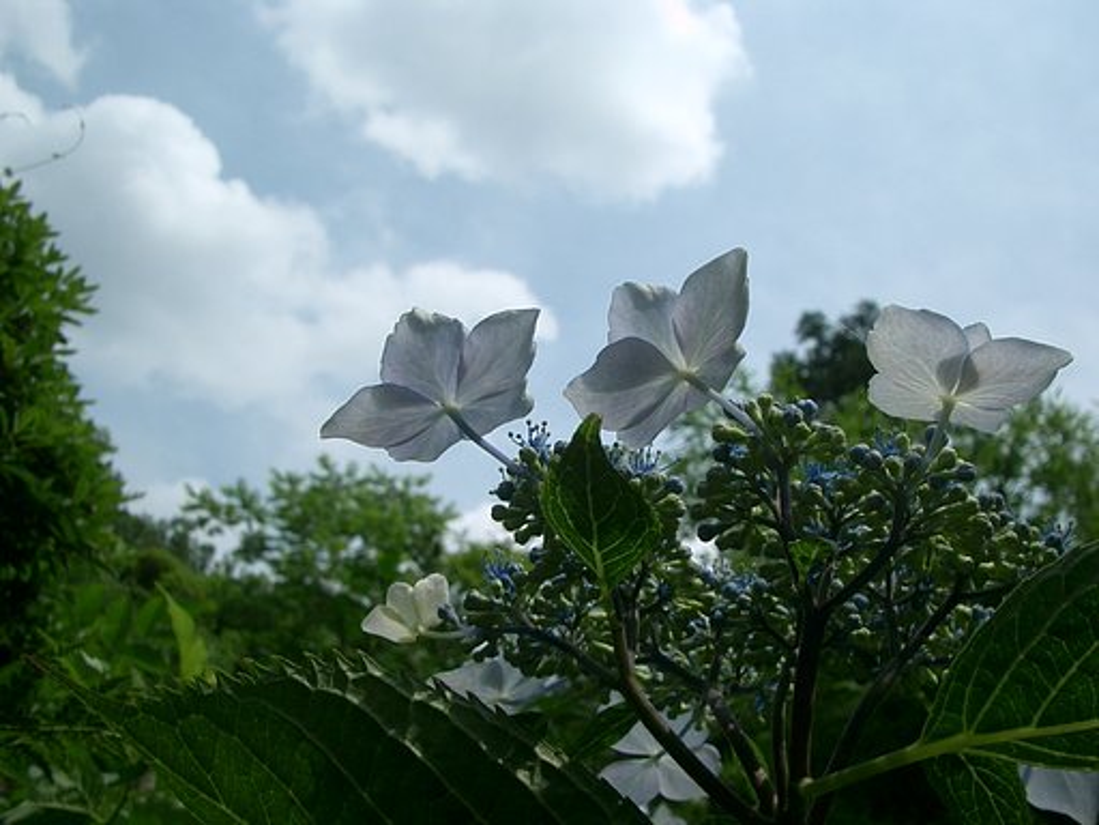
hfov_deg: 52.6
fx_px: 1111
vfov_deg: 40.7
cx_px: 550
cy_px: 412
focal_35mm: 35
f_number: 4.3
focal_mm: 5.8
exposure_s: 1/800
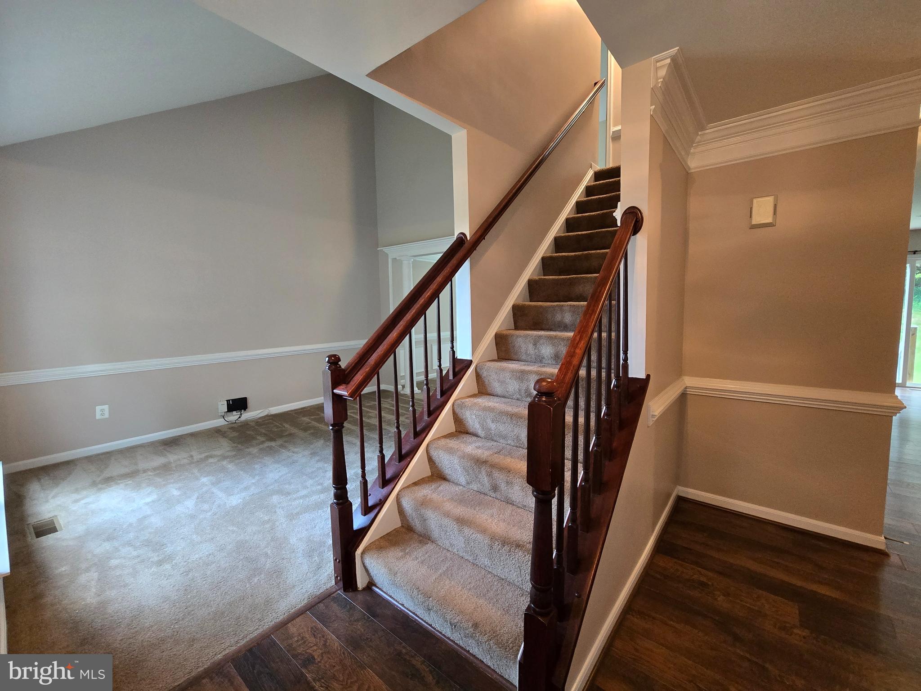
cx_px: 460
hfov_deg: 106.2
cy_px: 346
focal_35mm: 13
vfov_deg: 89.9
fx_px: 346
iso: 500
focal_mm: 2.2
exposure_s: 1/60
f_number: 2.2
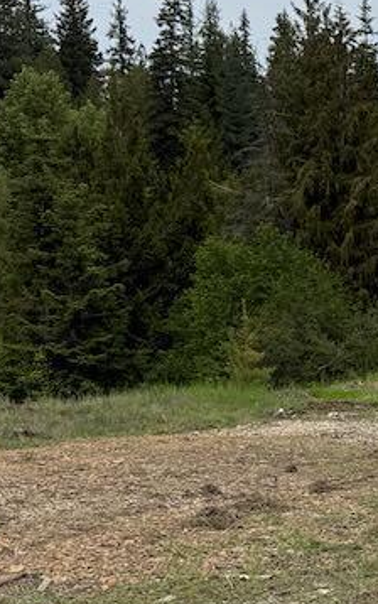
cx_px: 601
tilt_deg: -7.4
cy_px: 489
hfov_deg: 13.4
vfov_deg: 22.5
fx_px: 1499
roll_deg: +0.3
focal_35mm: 91
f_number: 1.78
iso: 80
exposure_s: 1/4673
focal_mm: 6.76
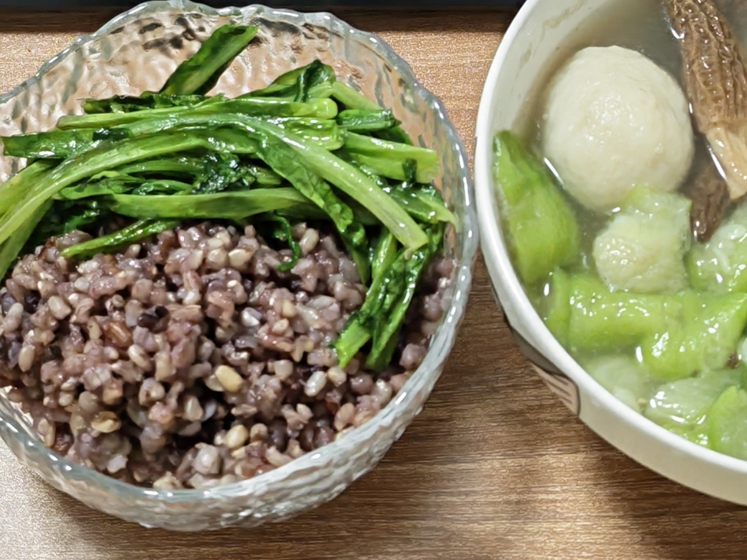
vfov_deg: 14.2
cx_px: 501
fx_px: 2201
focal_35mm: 102
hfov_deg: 19.2
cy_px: -69
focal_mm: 6.55
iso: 200
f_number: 1.6
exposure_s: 1/33
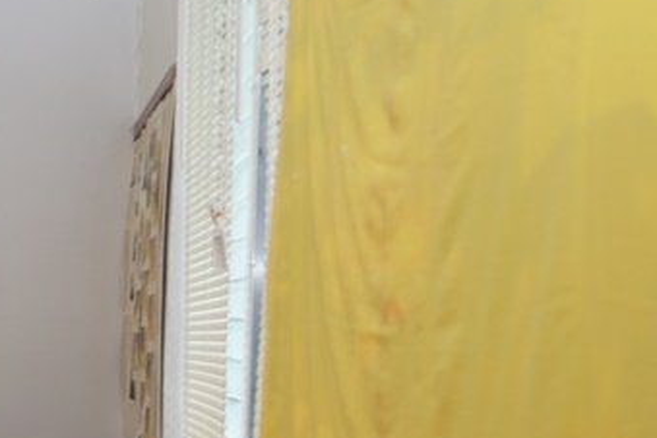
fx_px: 1606
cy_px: 243
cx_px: 107
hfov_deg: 22.7
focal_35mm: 88
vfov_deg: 15.5
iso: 400
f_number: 4
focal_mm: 28
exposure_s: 1/60
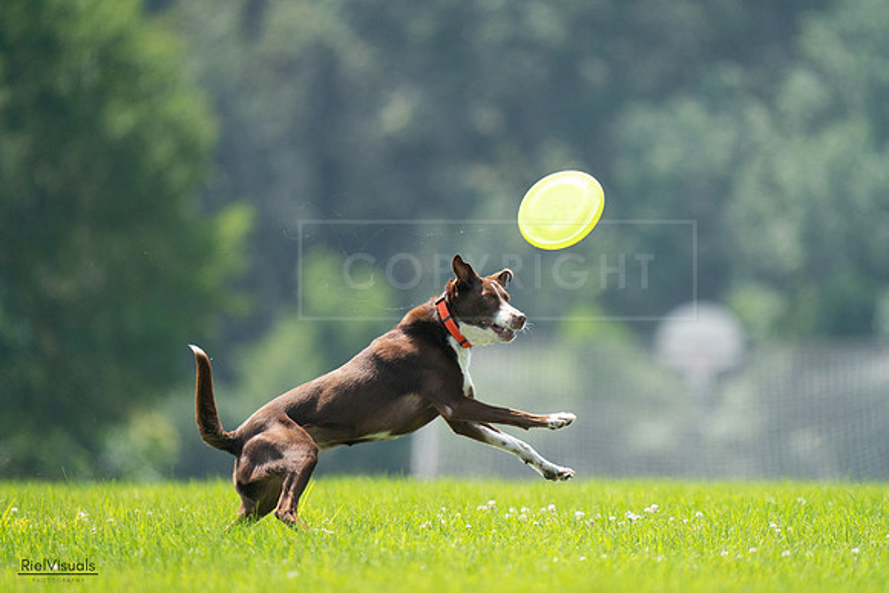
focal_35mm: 600
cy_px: 296
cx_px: 444
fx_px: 14819
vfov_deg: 2.3
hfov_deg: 3.4
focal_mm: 600
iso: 2500
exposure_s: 1/4000
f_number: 6.3
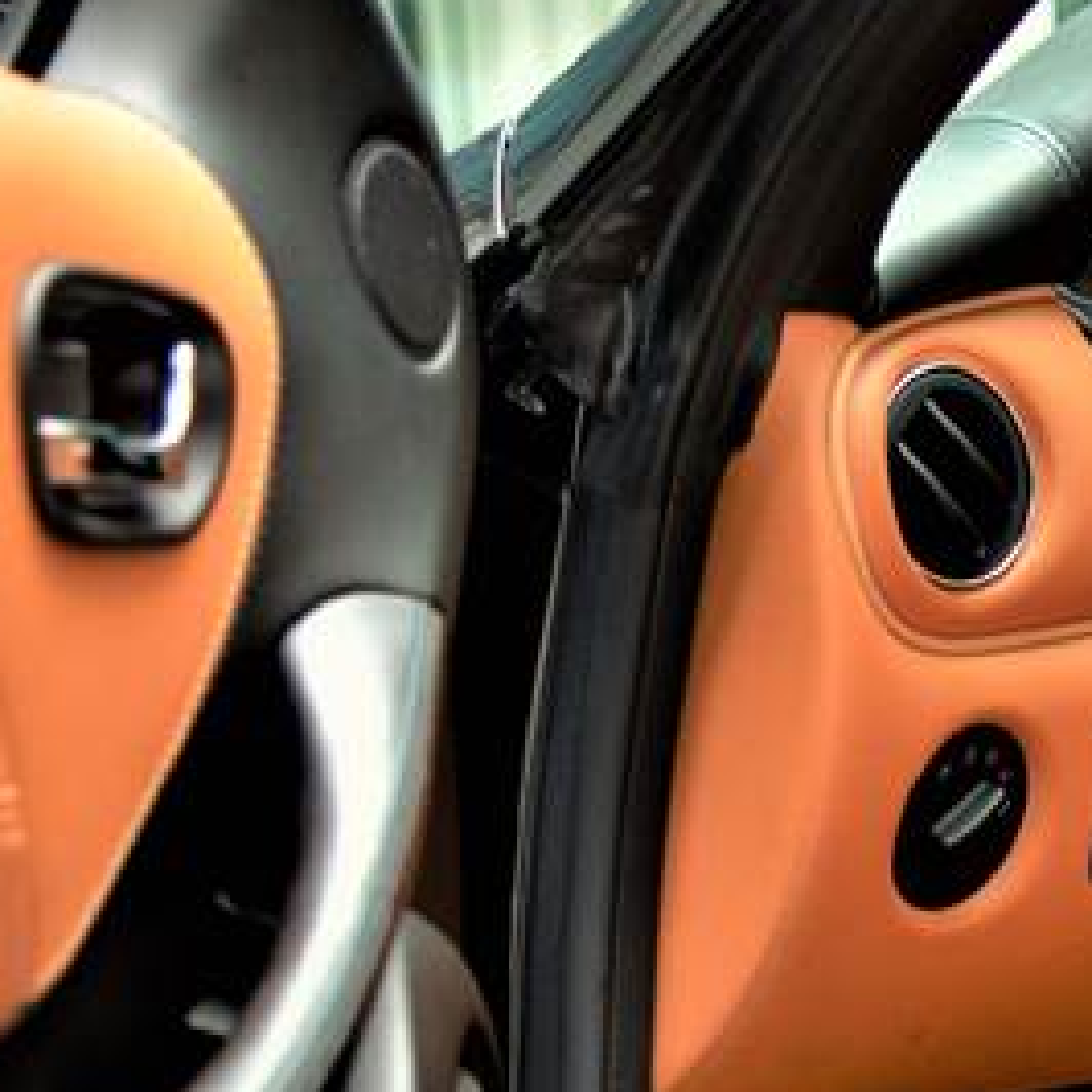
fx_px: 5461
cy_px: 739
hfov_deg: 11.1
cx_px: 1441
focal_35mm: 153
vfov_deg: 11.4
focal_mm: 50
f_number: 4
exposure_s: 1/30
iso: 1250
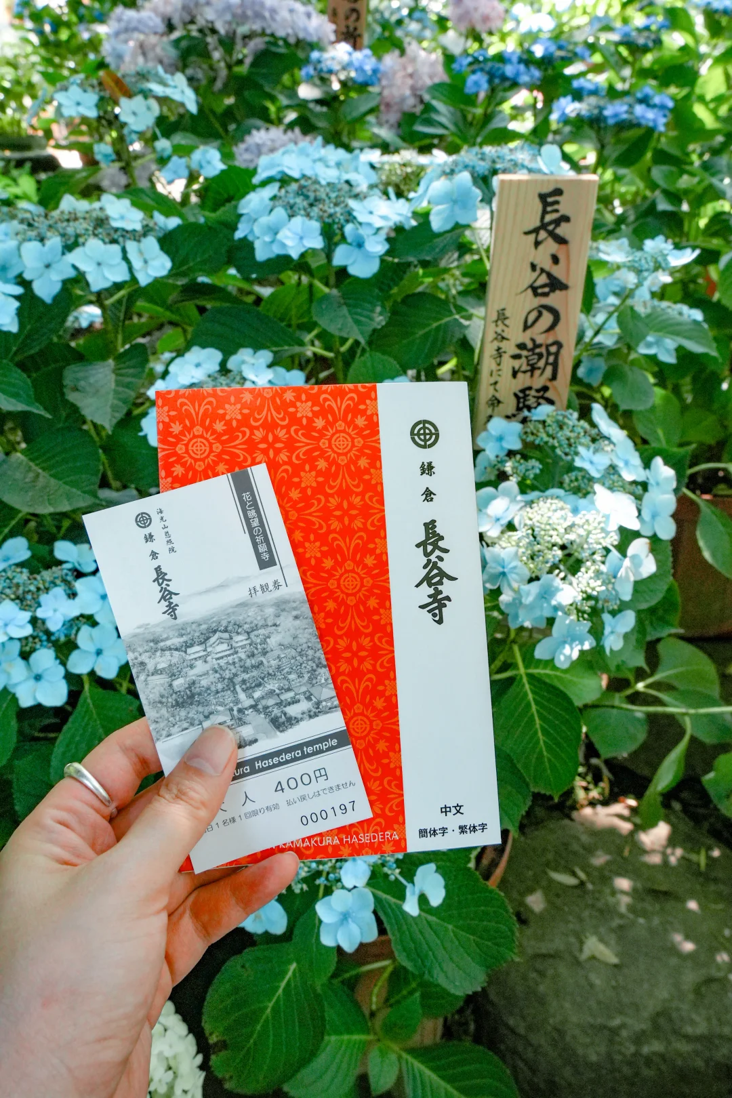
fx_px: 854
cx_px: 366
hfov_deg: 46.4
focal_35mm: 28
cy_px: 549
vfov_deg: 65.5
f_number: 16
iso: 2000
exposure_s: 1/80
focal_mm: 28
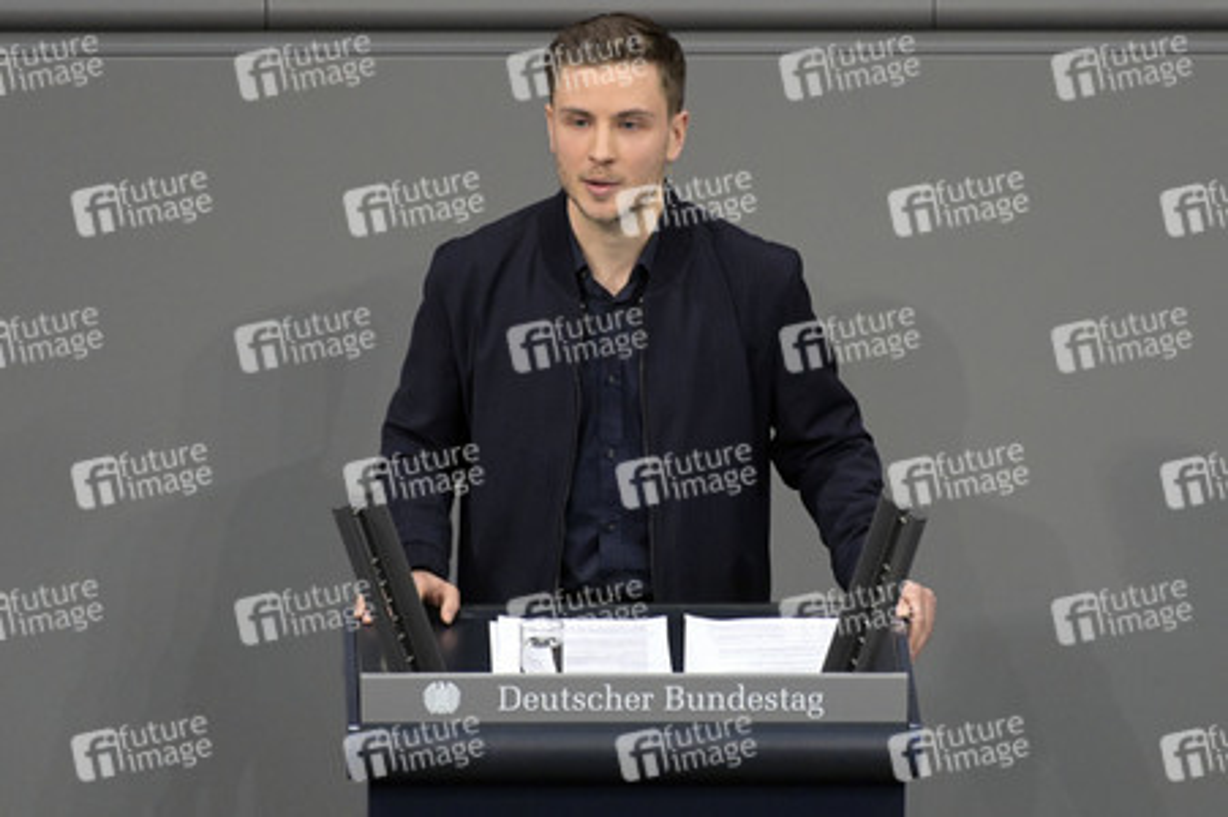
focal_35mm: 500
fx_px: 17043
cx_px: 614
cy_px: 408
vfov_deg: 2.7
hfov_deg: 4.1
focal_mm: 500
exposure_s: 1/320
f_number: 5.6
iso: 10000
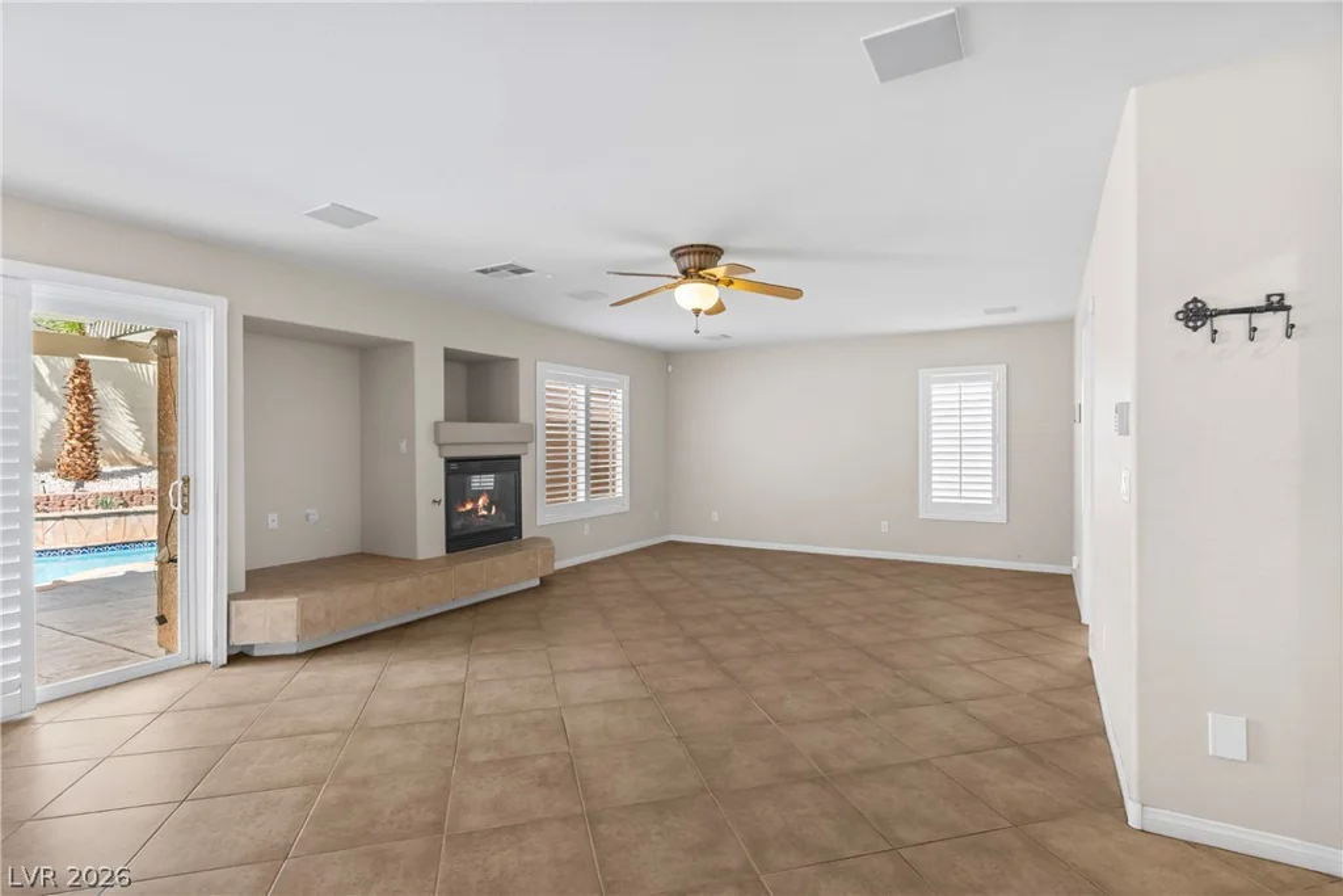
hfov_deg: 93.3
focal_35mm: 17
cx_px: 672
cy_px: 448
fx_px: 634
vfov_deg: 70.5
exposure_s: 1/250
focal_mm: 17
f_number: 8
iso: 400
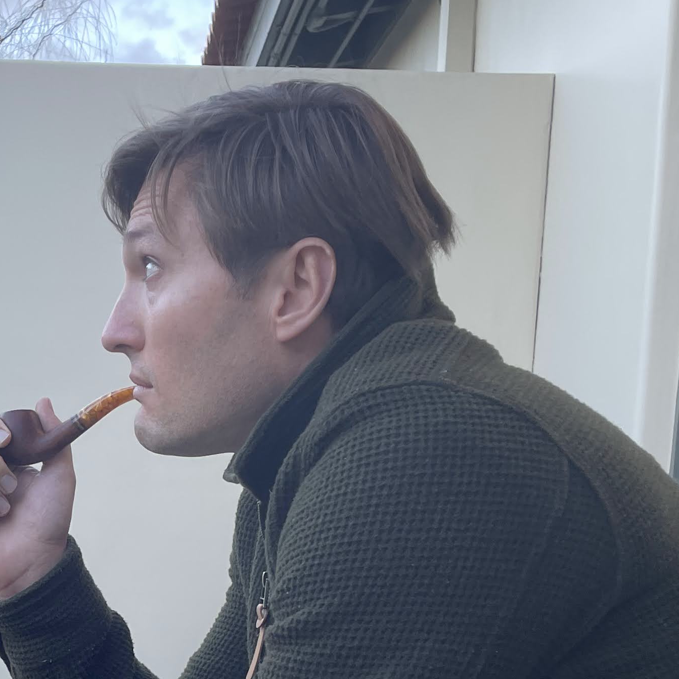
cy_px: 611
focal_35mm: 69
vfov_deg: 24.3
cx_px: 55
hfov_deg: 24.2
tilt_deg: -7.1
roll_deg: -1.5
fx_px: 1531
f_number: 1.6
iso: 50
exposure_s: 1/120
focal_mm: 4.2
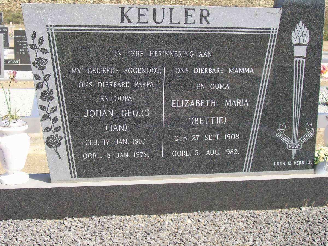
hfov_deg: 34.3
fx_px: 531
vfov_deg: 26.1
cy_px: 123
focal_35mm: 56
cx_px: 164
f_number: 3.4
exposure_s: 1/693
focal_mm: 9.4
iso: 80
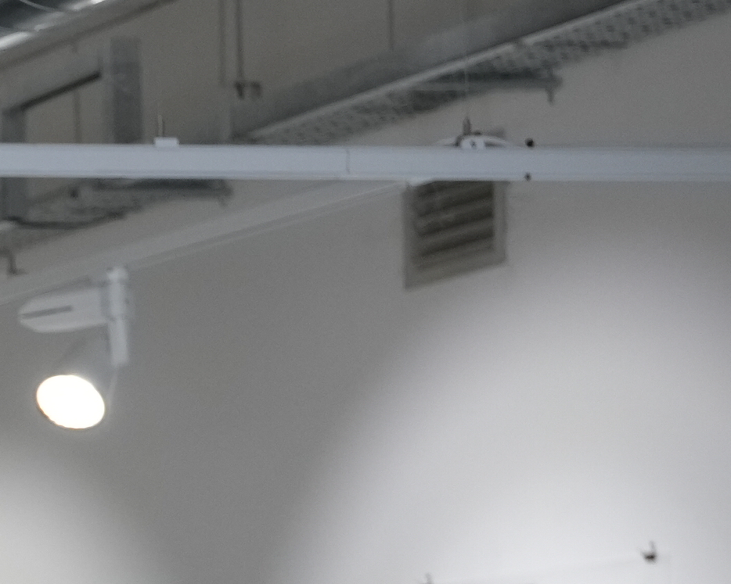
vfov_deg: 6.5
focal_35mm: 235
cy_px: 924
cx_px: -1543
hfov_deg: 7.2
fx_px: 5073
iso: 800
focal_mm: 37.4
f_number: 4
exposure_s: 1/160
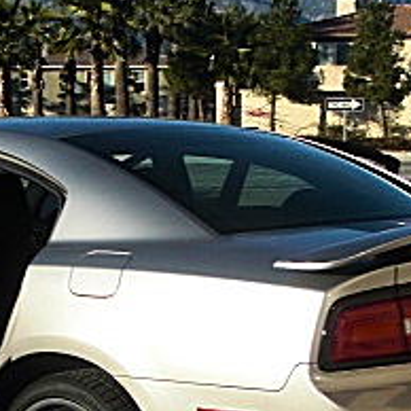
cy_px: 328
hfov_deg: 16.4
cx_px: 68
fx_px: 1410
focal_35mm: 105
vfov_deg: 16.5
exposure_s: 1/125
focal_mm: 6.3
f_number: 7.9
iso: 50
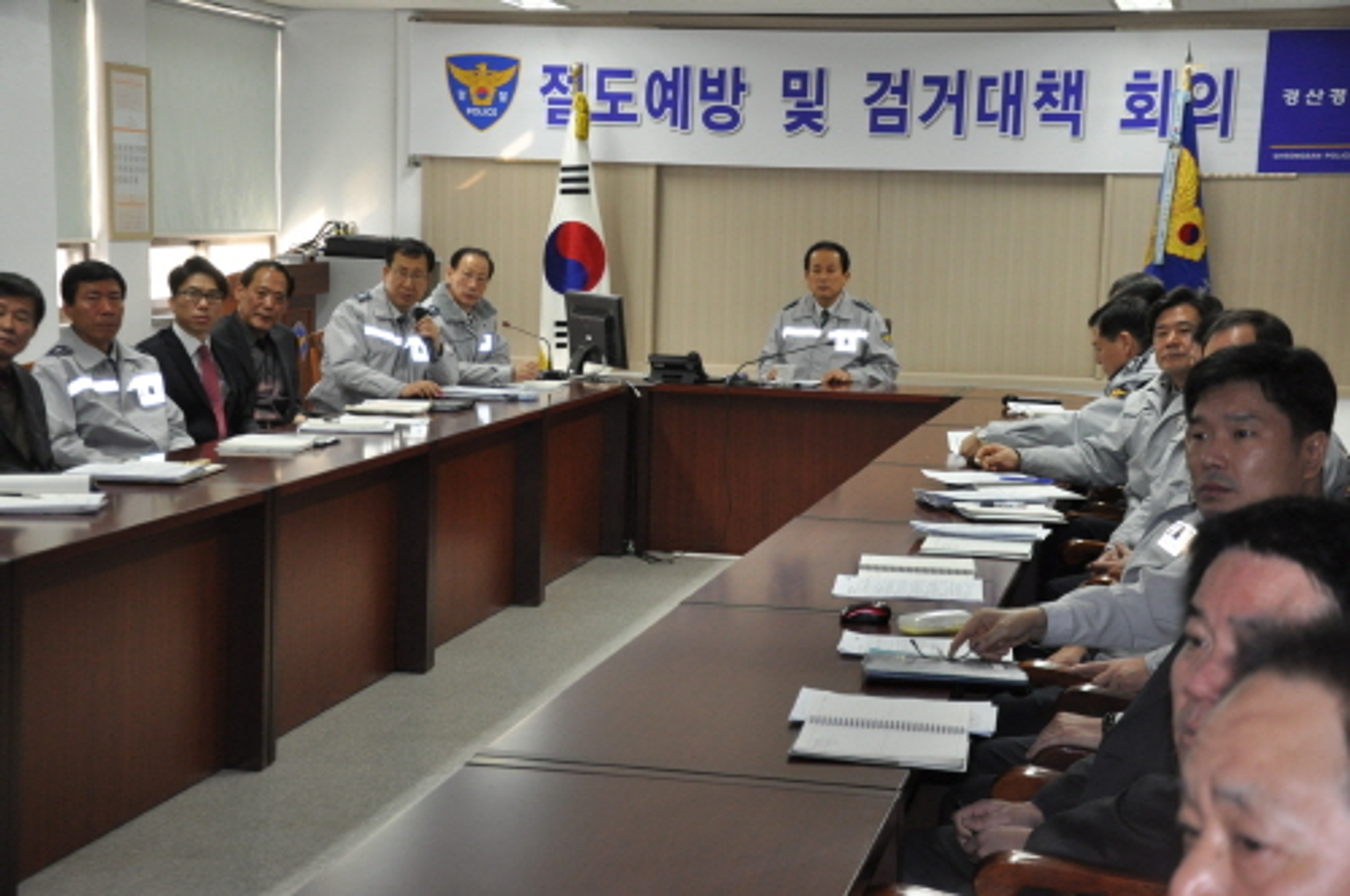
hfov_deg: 31.9
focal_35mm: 63
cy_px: 448
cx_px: 675
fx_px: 2359
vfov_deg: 21.5
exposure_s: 1/100
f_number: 4.8
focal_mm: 42
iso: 800
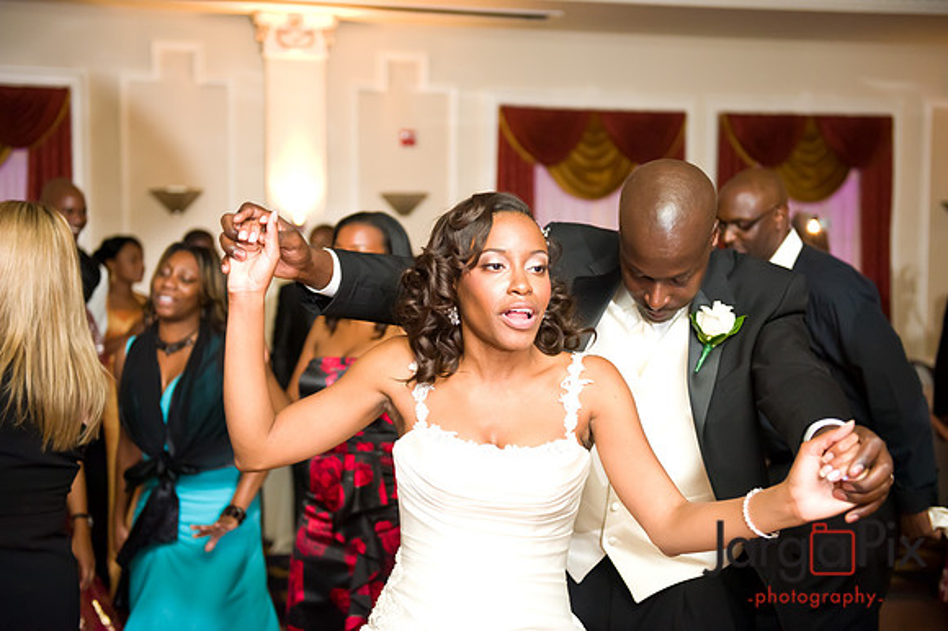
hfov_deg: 39.6
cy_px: 316
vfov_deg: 27.0
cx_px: 474
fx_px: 1316
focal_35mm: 50
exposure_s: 1/125
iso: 3200
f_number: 3.2
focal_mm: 50
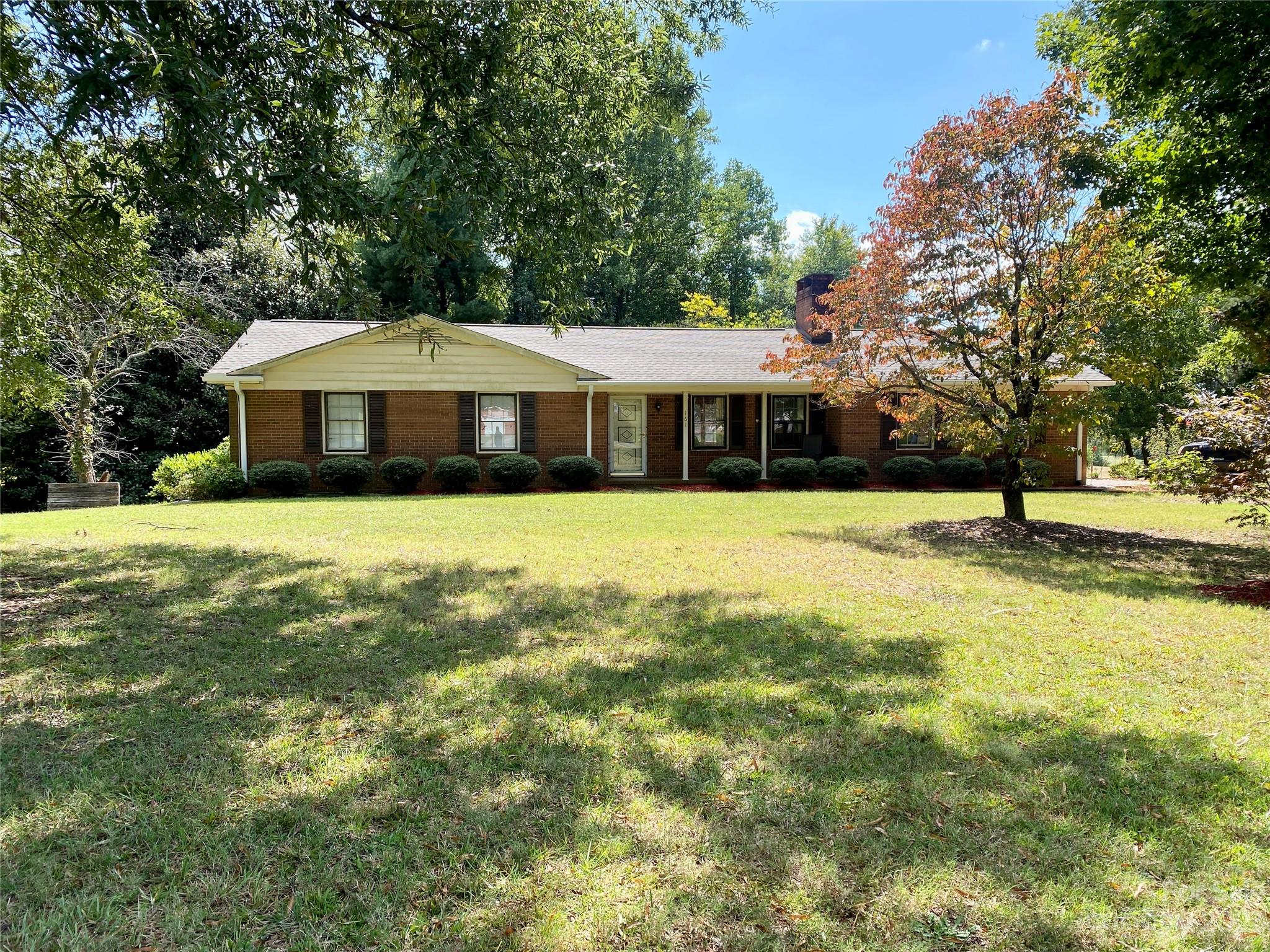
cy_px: 476
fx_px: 954
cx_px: 635
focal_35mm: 26
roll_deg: +0.1
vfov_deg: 53.1
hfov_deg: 67.3
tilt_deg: -4.1
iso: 32
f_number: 1.8
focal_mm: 4.25
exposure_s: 1/772
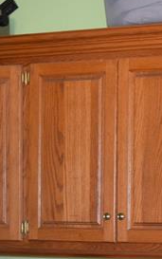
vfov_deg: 19.8
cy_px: 235
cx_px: 273
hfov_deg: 11.9
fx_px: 726
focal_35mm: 103
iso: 800
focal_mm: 18
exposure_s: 1/80
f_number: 4.5
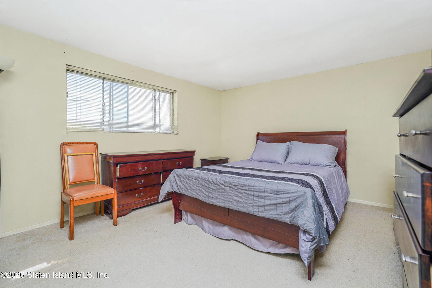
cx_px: 216
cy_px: 144
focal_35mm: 16
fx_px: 192
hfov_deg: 96.7
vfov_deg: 73.7
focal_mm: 16
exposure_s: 1/50
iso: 50
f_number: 5.6
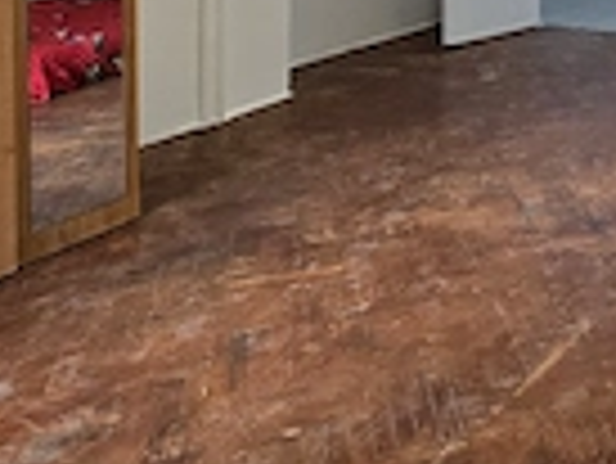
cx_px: 724
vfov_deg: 21.8
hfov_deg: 29.4
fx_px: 1015
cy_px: -212
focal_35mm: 57
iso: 320
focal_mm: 2.2
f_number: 2.2
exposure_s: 1/50
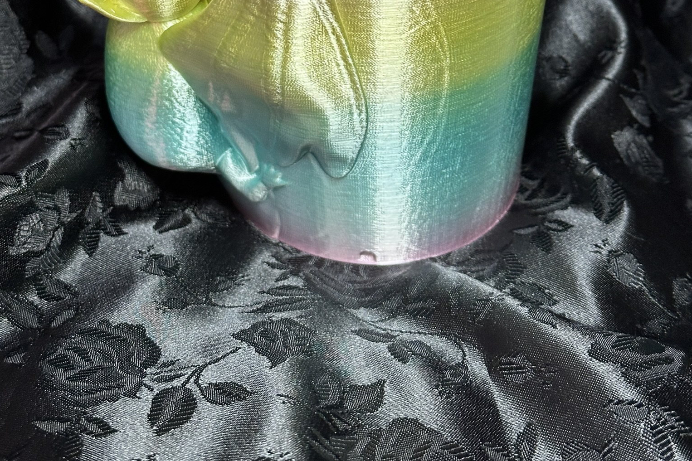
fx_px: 1288
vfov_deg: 19.7
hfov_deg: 30.1
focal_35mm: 67
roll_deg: -2.0
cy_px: 4
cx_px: 347
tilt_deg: -31.0
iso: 200
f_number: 1.78
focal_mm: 6.86
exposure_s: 1/60
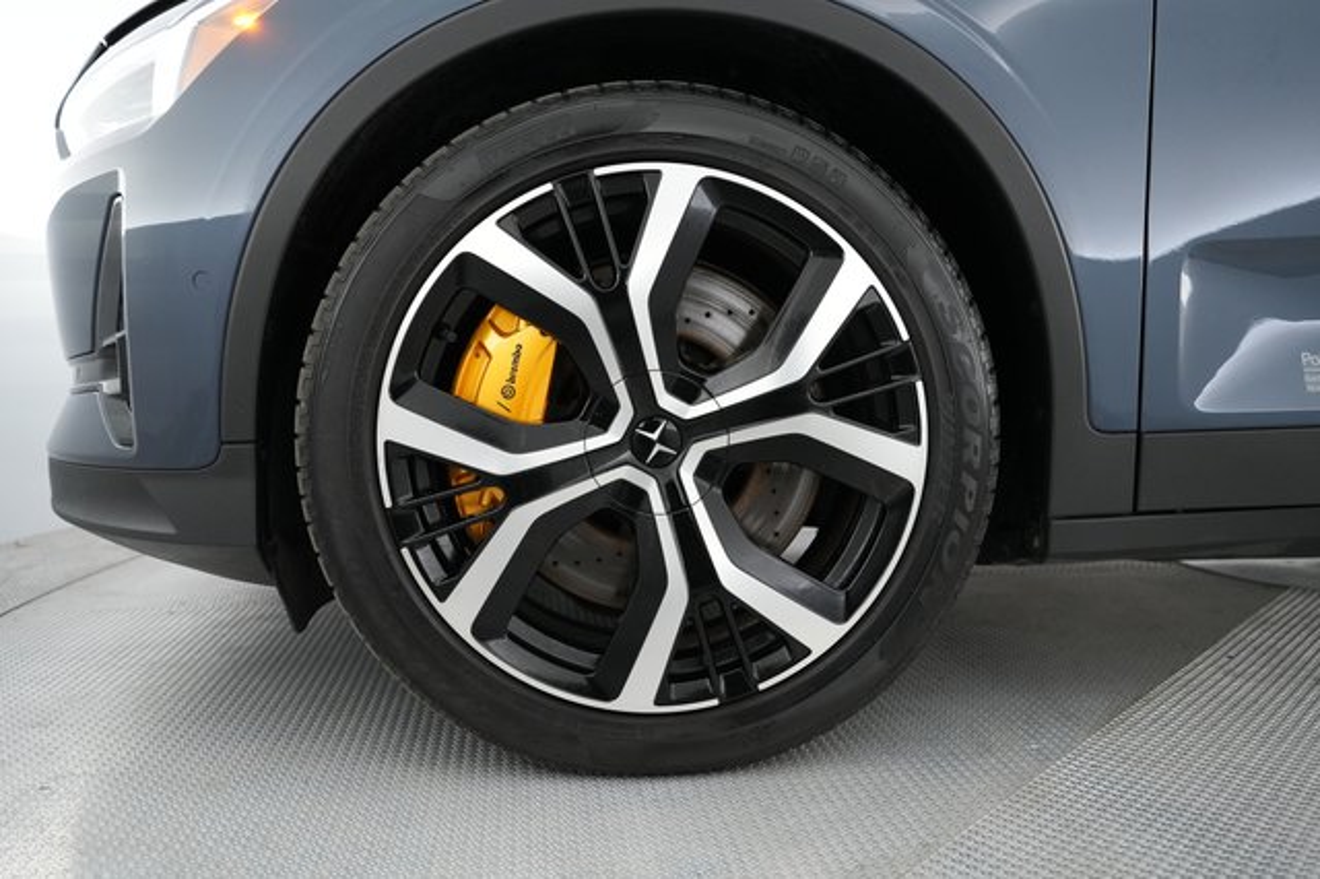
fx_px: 916
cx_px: 660
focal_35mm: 25
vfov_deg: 51.2
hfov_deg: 71.5
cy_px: 440
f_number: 2.8
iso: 3200
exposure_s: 1/125
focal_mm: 25
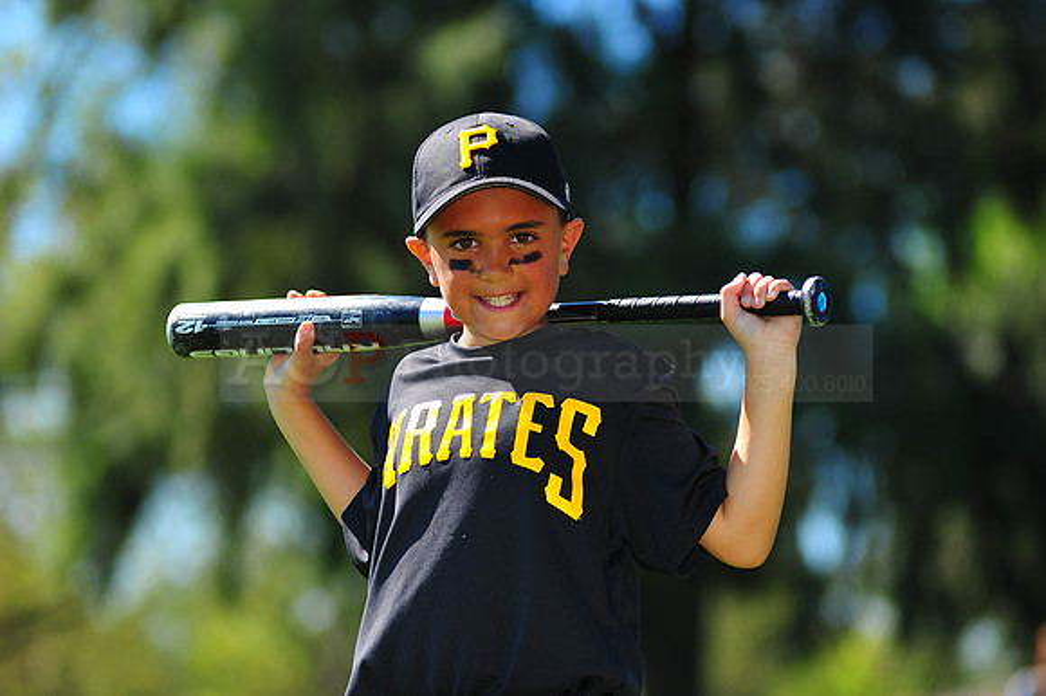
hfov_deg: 11.4
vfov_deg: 7.6
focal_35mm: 180
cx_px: 523
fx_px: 5227
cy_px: 348
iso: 200
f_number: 4.5
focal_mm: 180
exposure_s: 1/800
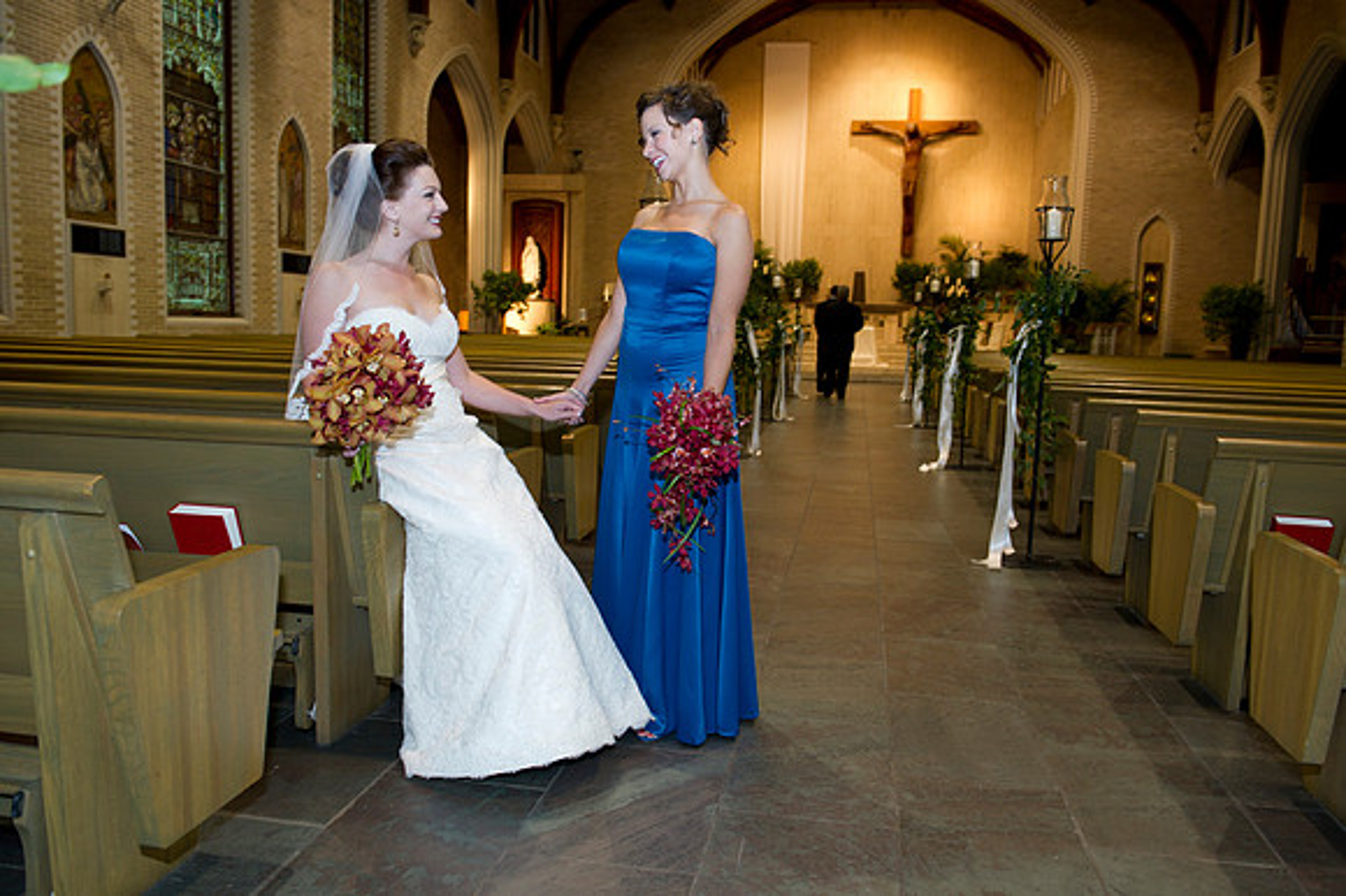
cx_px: 673
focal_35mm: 29
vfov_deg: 44.9
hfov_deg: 63.7
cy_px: 448
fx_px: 1084
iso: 800
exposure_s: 1/60
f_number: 4
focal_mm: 29
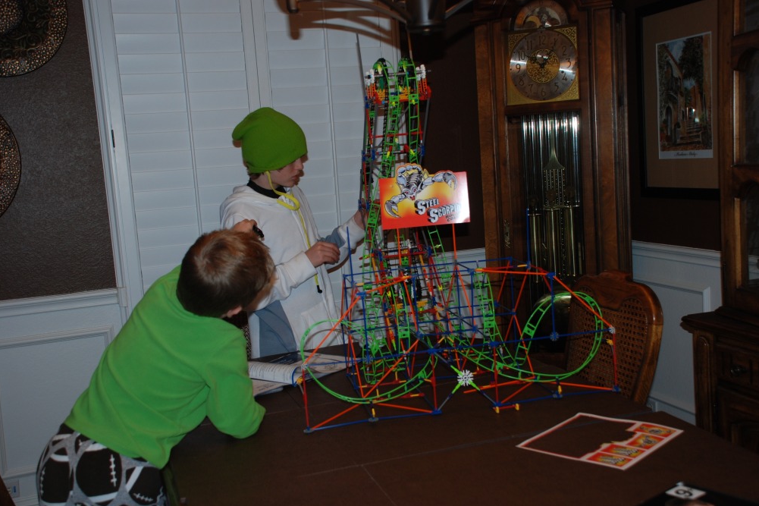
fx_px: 906
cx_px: 386
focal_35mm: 43
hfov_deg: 45.4
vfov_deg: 31.2
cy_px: 248
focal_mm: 28
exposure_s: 1/60
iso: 200
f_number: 4
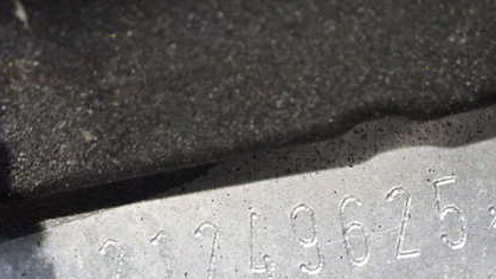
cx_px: 283
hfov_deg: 16.7
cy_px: 238
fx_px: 1684
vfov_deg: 9.5
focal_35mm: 128
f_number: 4.3
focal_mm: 14.62
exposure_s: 1/40
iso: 800
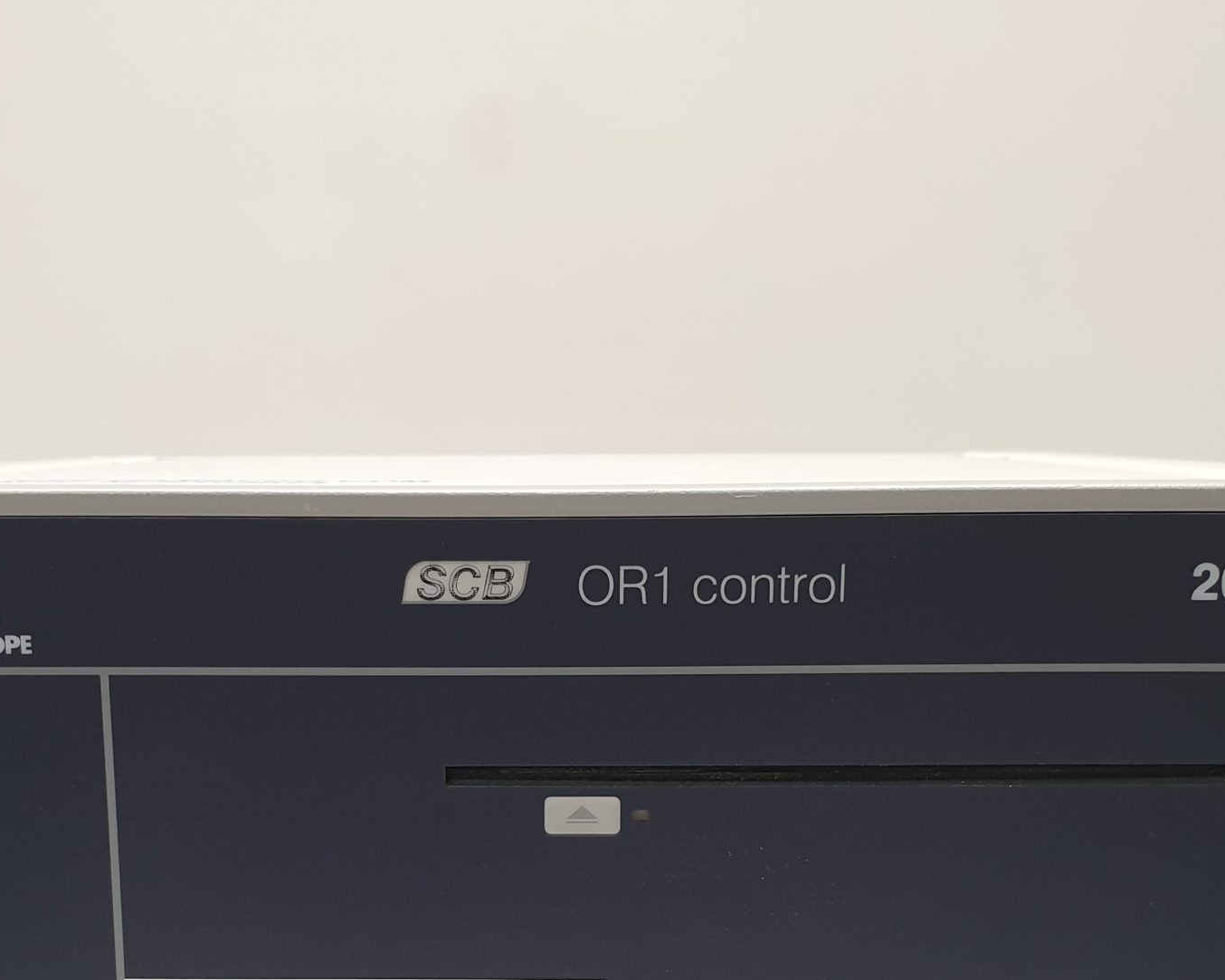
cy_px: 803
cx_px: 527
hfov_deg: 38.7
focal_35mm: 48
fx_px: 1740
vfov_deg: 30.6
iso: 100
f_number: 2.4
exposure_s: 1/50
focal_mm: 4.3
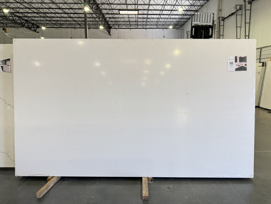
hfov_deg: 71.6
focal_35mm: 24
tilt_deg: -9.7
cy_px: 102
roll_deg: +0.2
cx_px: 136
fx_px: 188
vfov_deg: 56.8
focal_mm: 6.76
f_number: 1.78
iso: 160
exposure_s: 1/120
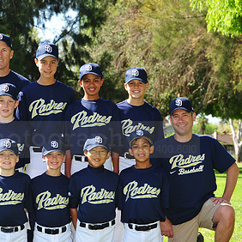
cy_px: 132
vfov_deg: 12.5
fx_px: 1107
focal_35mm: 140
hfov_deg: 12.4
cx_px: 33
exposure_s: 1/200
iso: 200
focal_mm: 80
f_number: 7.1
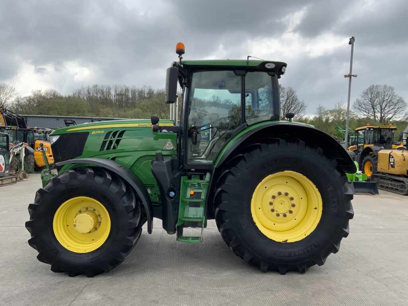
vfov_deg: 48.2
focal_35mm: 29
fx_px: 342
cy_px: 153
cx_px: 204
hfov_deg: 61.7
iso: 16
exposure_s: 1/1098
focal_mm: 3
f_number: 1.8
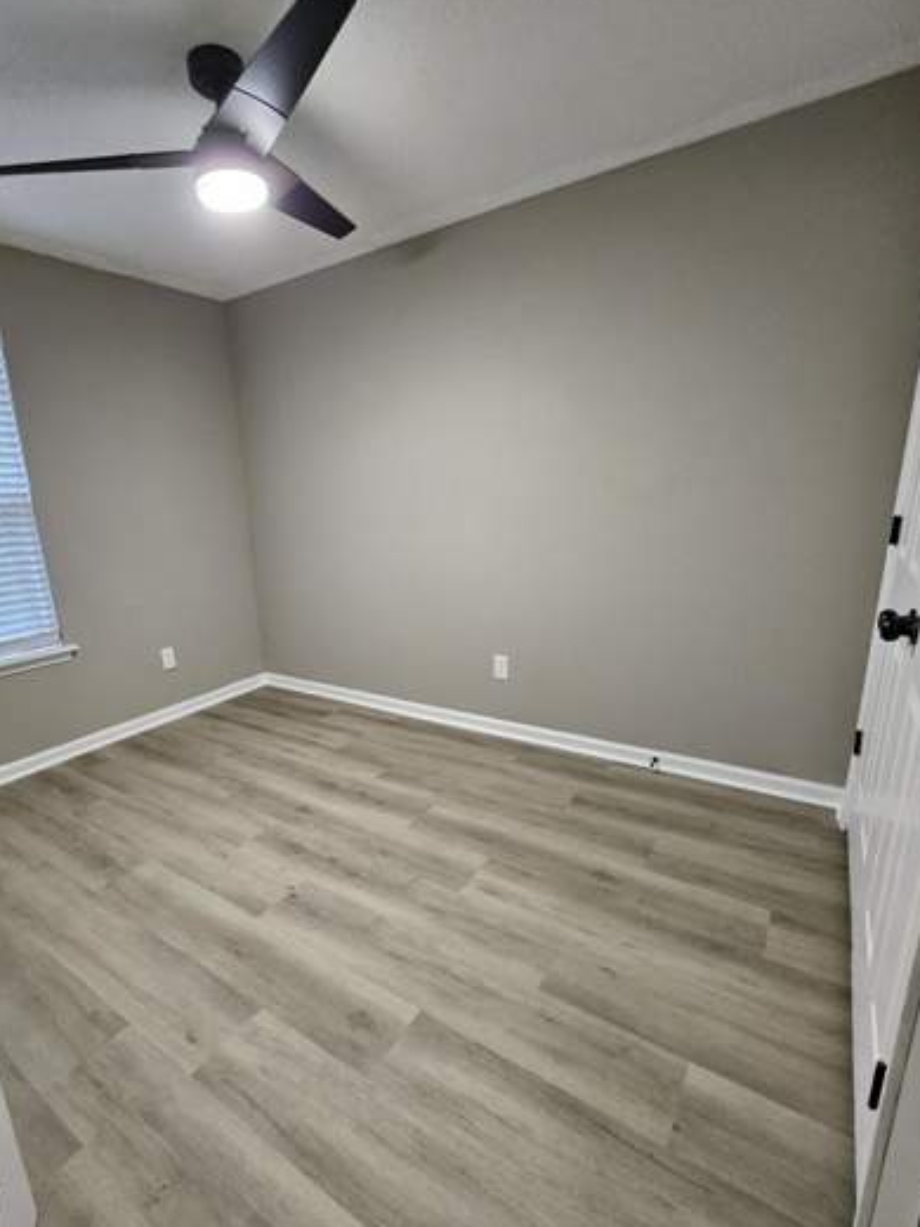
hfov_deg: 77.3
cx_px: 370
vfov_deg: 94.3
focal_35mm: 16
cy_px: 665
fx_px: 567
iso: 250
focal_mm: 1.74
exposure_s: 1/60
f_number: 2.2
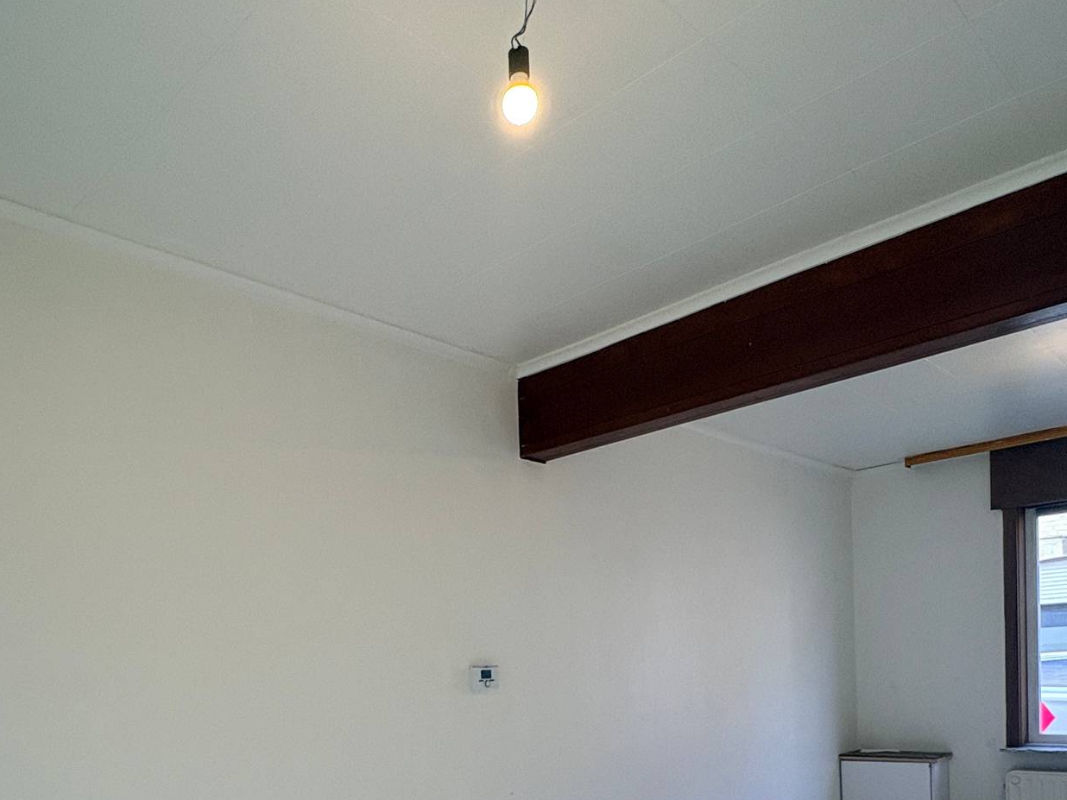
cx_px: 432
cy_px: 713
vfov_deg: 44.2
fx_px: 894
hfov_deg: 61.2
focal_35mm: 29
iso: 100
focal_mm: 2.22
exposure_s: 1/99
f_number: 2.2
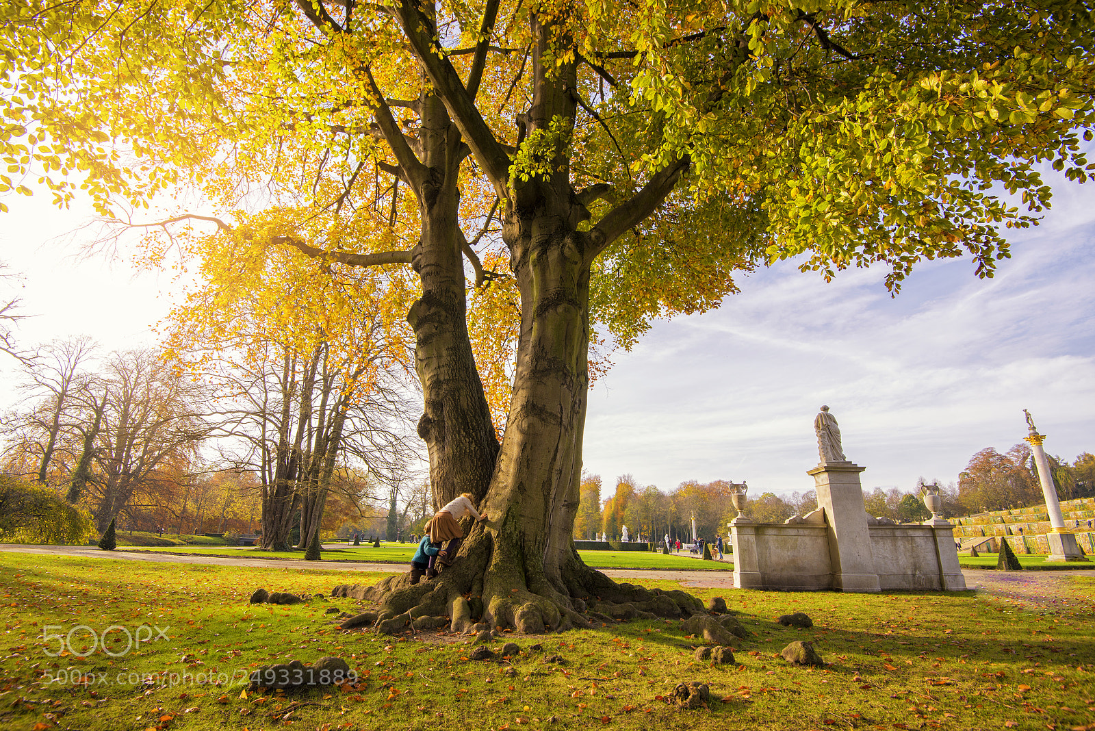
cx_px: 548
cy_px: 366
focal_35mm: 16
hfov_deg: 96.7
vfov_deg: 73.8
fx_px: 487
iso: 200
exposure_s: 1/200
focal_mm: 16
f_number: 6.3
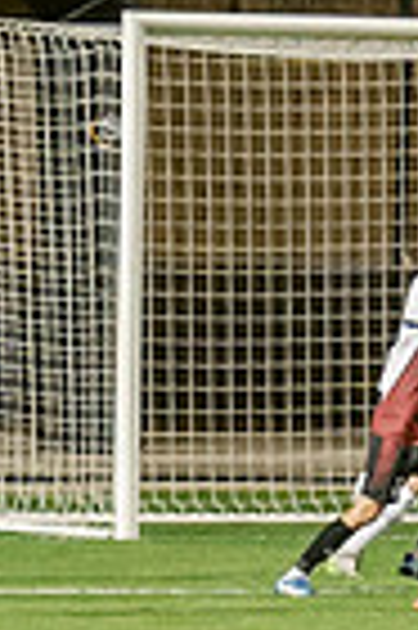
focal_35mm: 871
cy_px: 134
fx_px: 15206
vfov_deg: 2.4
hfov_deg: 1.6
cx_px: -194
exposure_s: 1/160
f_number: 4
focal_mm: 70
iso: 2000
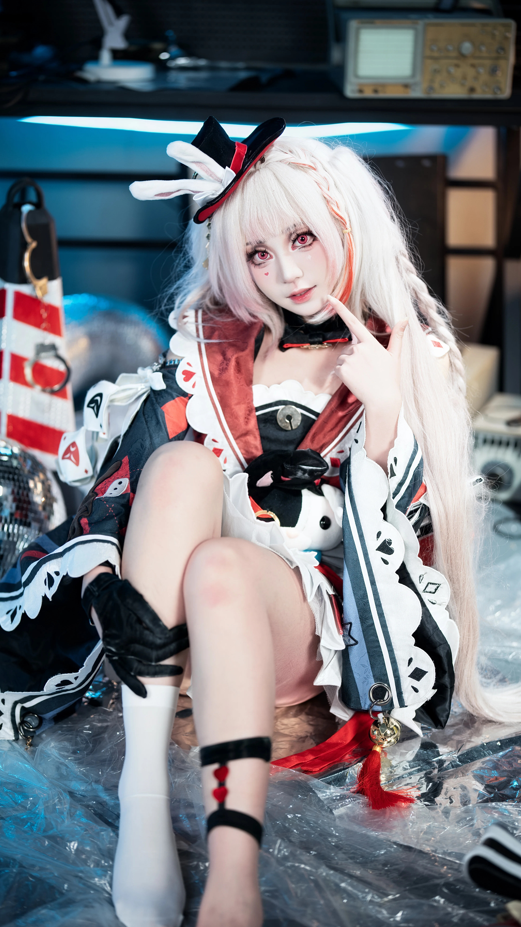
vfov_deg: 39.2
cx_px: 255
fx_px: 1301
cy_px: 462
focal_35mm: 53
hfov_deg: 22.6
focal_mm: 50
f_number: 1.4
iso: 100
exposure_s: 1/100
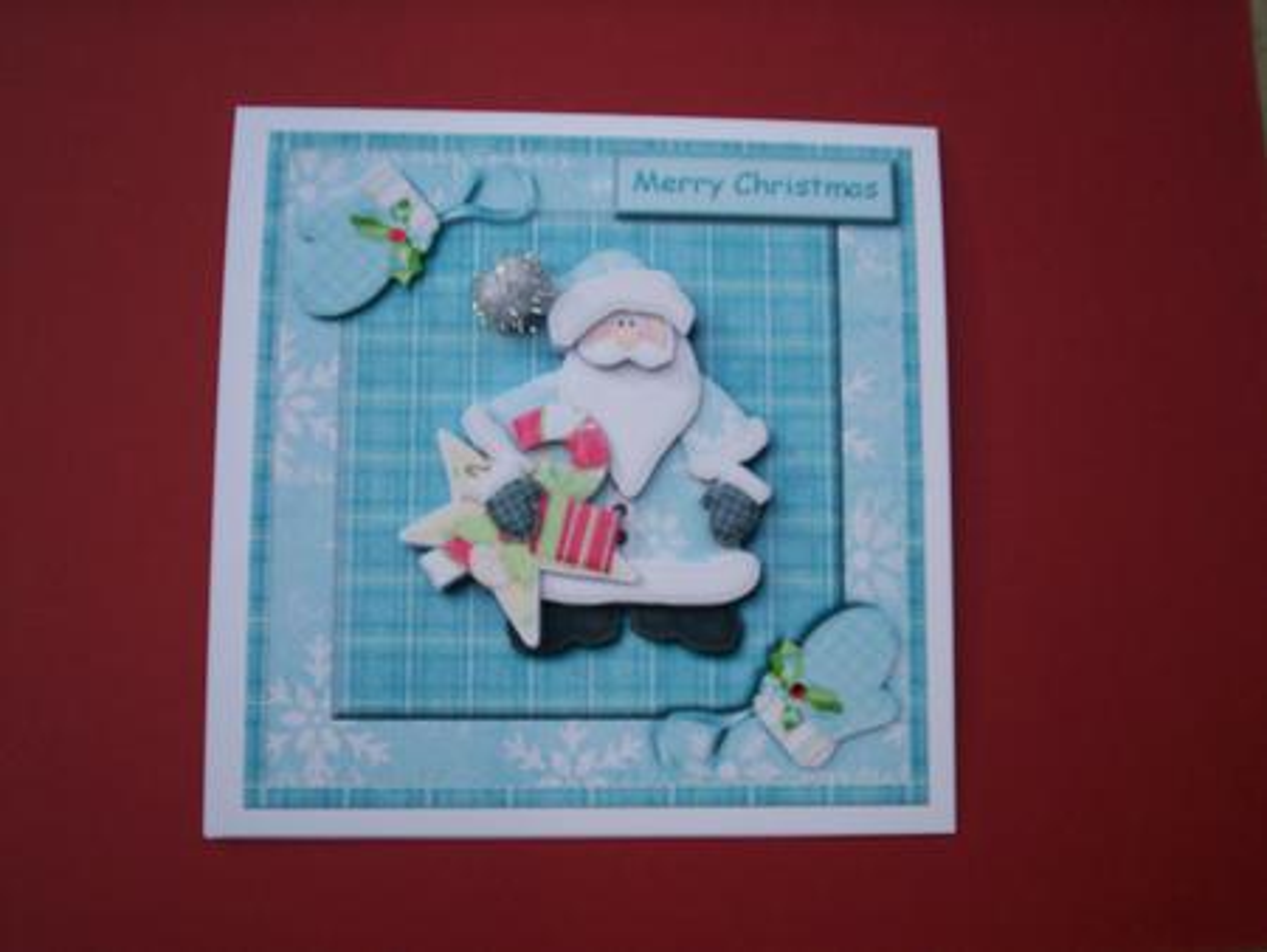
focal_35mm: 36
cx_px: 634
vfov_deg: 39.7
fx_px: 1318
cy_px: 476
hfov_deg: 51.3
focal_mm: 5.9
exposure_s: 1/438
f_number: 4.5
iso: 100
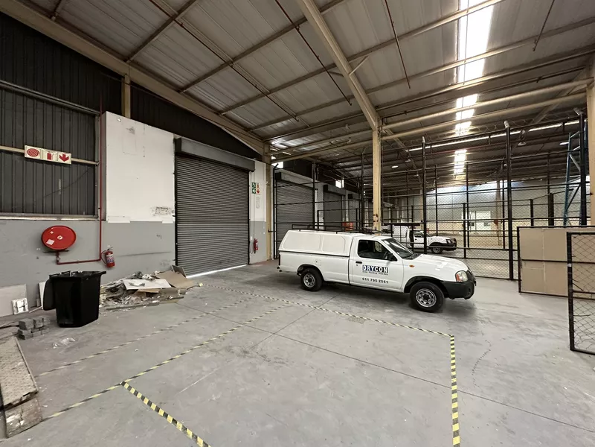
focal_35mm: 14
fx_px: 241
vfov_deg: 85.7
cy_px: 224
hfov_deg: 102.1
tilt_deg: +1.0
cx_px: 298
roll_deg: +0.3
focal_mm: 2.22
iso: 320
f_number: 2.2
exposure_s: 1/50
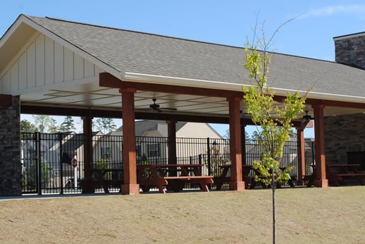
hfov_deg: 27.7
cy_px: 132
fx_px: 741
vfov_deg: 18.7
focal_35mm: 73
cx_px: 162
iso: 200
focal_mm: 32
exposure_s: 1/200
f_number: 13
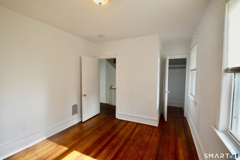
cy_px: 80
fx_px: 100
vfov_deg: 77.2
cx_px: 120
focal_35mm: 15
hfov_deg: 100.4
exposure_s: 1/100
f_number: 9
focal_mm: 10
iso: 400
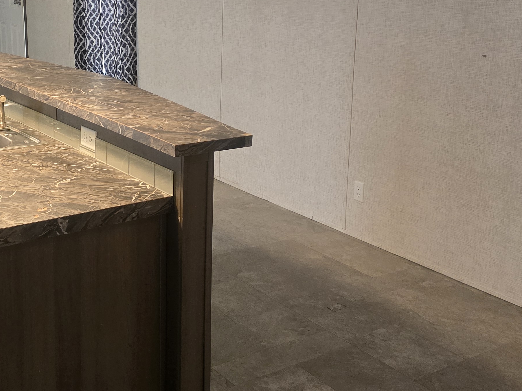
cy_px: 129
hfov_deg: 36.6
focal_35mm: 51
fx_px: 769
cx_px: 127
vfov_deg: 28.4
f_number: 1.7
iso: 1000
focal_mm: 6.3
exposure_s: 1/120
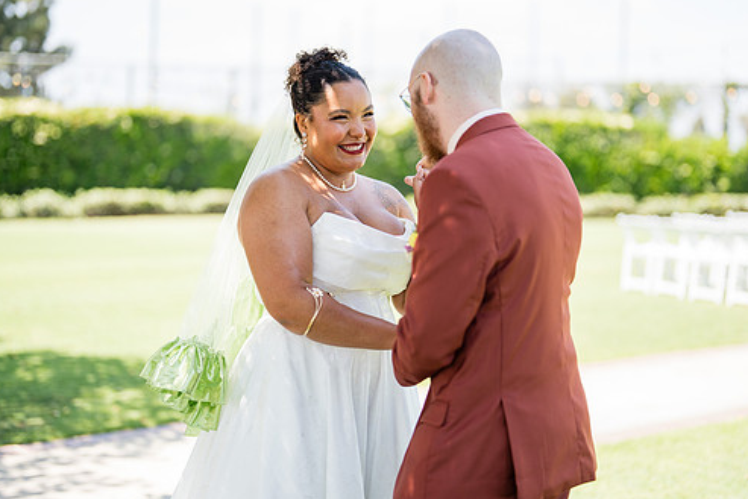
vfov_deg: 21.9
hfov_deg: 32.4
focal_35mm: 62
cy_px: 226
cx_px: 383
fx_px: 1289
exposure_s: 1/2500
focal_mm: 50
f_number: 1.2
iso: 200
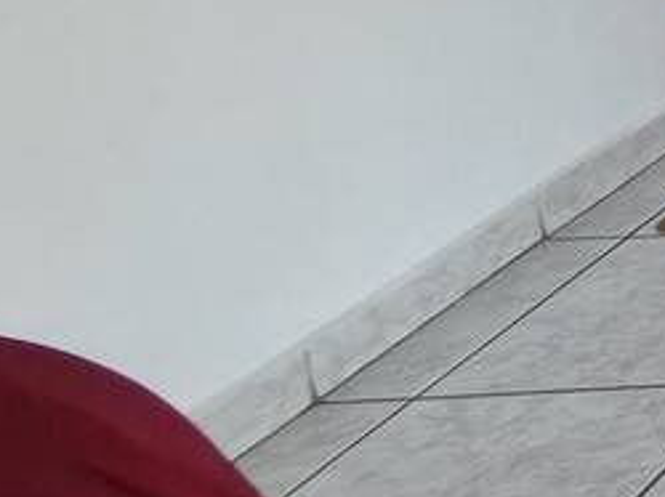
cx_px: 1724
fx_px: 1439
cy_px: -295
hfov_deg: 13.8
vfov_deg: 17.2
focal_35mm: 75
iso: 50
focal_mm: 1.74
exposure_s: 1/60
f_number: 2.2
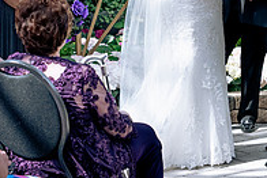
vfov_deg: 9.2
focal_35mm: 148
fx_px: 1098
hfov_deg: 13.7
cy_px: -18
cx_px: 251
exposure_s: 1/3200
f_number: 3.2
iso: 640
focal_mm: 50
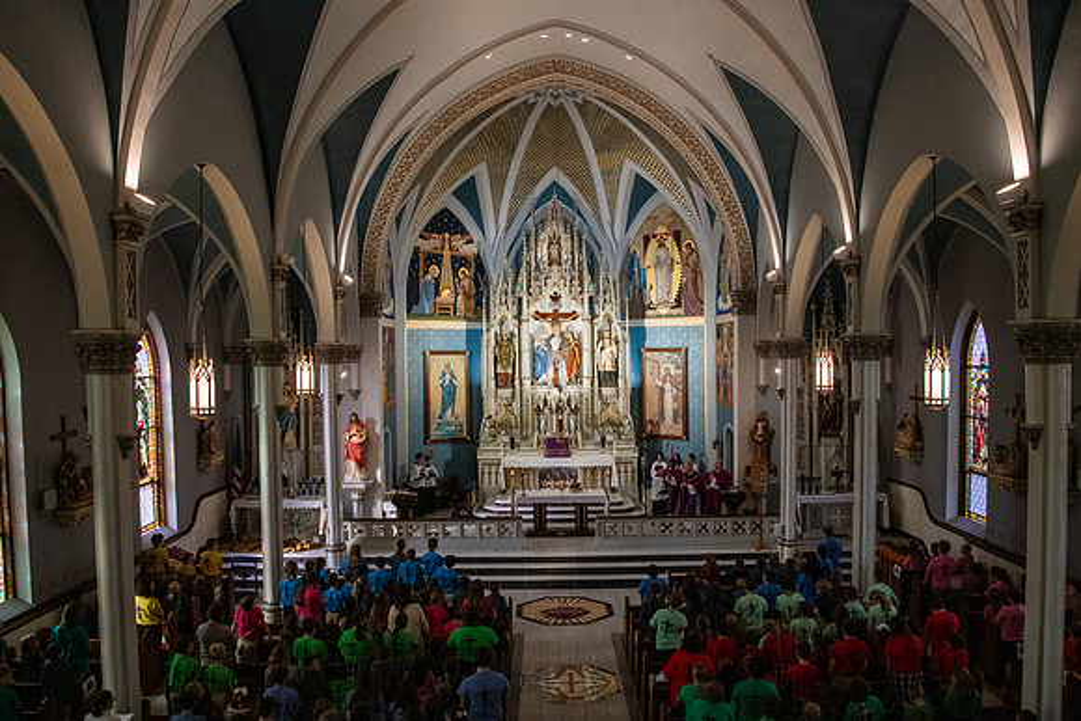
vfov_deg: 46.4
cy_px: 360
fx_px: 841
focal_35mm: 28
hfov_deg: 65.5
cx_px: 540
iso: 4000
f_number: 10
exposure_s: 1/160
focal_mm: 28
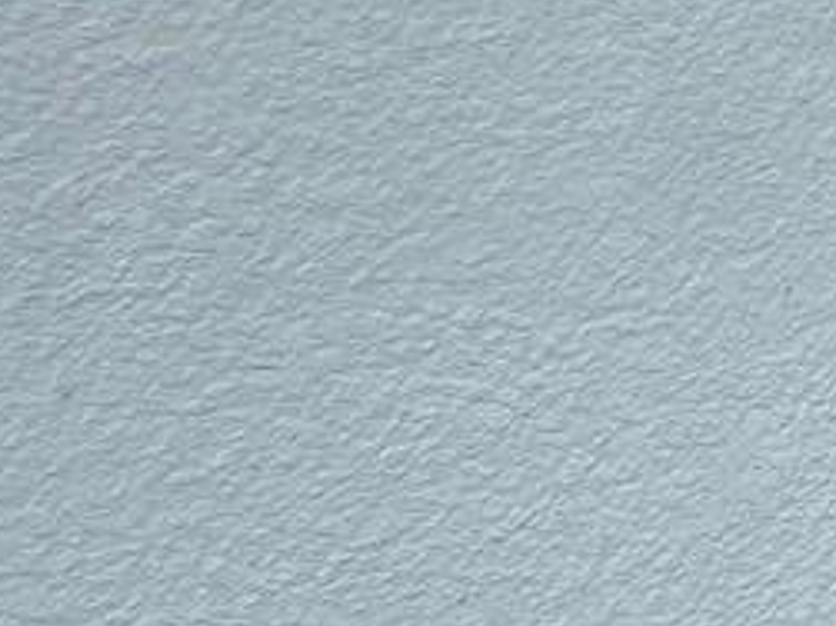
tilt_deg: +1.7
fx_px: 4007
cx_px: 2375
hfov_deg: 9.6
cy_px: -380
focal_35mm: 166
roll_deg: +2.7
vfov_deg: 8.7
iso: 50
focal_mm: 5.1
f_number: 1.6
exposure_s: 1/943
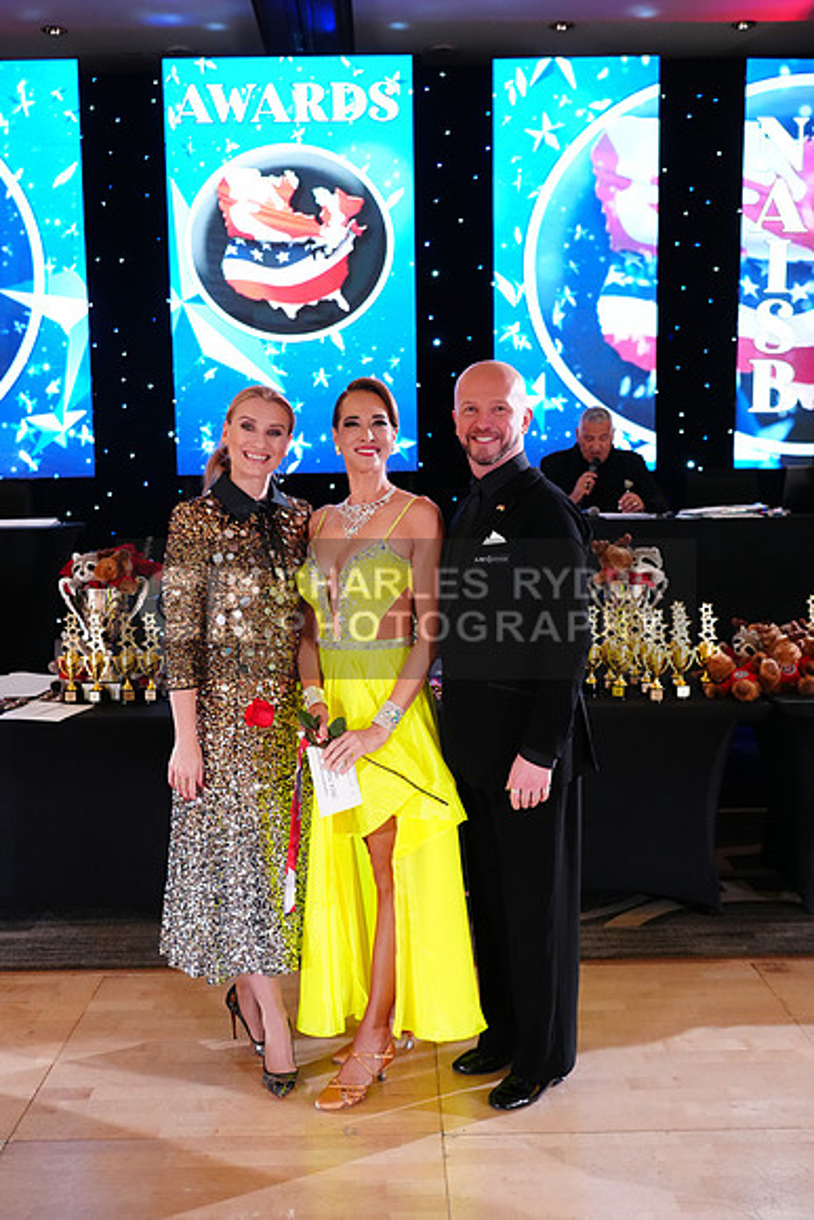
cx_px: 407
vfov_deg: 55.8
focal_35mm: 34
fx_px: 1152
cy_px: 610
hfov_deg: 38.9
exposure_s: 1/200
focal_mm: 34
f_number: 4
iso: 4000
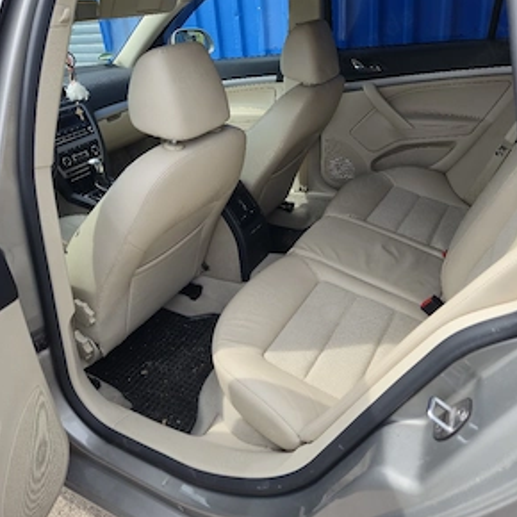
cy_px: 207
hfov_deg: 57.3
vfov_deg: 56.9
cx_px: 264
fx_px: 473
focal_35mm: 28
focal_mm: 5.4
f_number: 1.8
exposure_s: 1/526
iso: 25
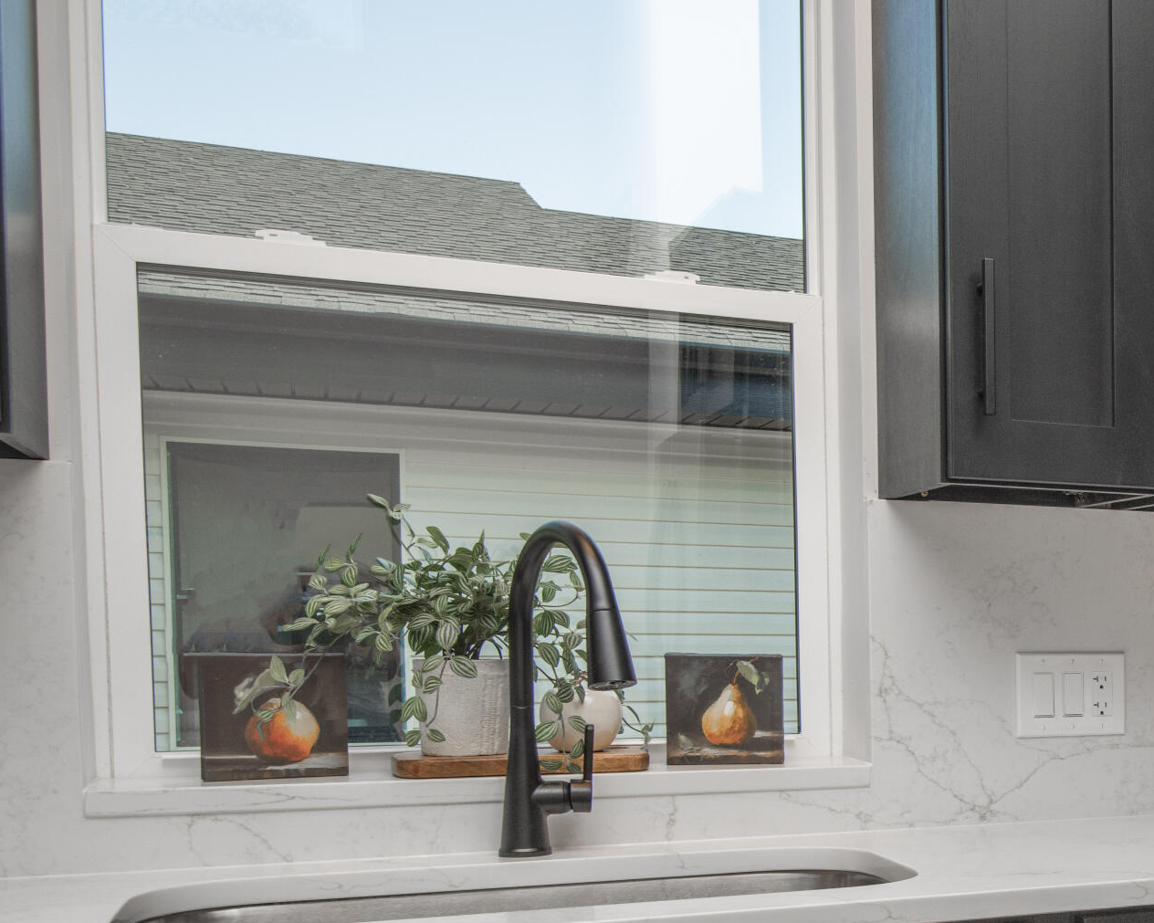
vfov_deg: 30.1
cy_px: 737
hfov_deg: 32.2
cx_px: 1351
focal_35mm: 49
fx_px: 1673
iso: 400
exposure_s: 1/250
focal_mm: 22
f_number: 9
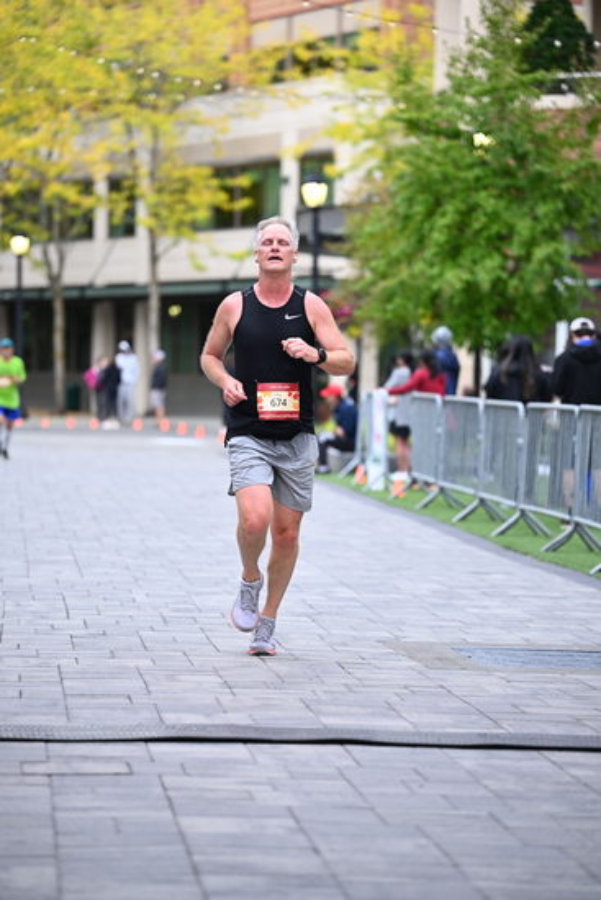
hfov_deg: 11.0
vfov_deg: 16.4
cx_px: 300
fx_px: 3128
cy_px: 450
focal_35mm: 125
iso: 1000
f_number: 2.8
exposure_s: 1/1600
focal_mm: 125
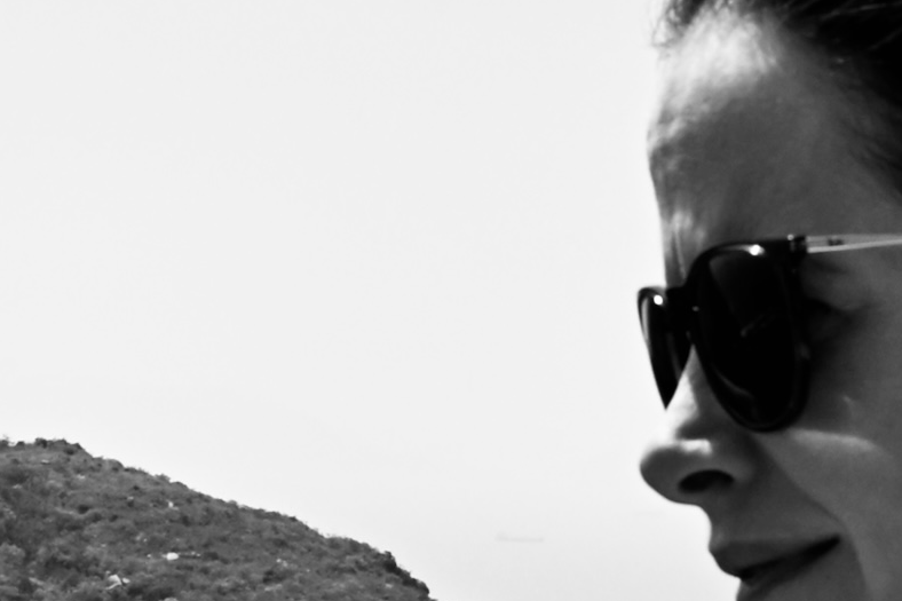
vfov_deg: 13.1
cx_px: 501
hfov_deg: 19.6
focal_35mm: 104
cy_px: 410
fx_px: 2605
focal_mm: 40
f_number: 16
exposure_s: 1/640
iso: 800
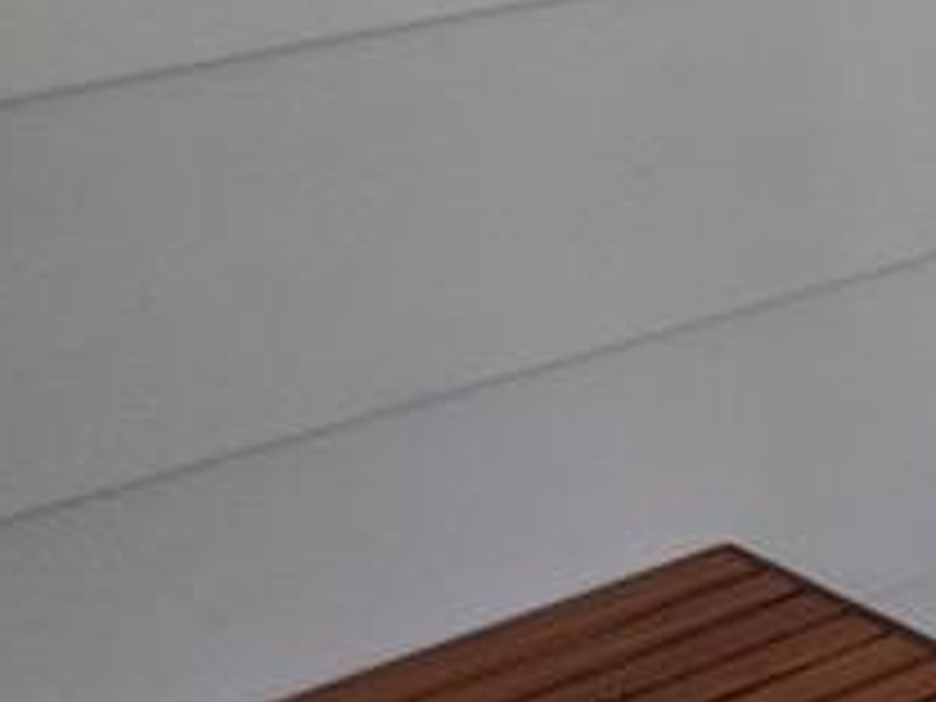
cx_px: 2066
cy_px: -153
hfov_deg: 13.8
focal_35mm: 113
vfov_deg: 12.8
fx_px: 3055
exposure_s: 1/120
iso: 250
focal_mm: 5.4
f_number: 1.8
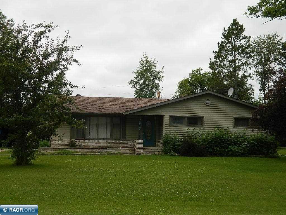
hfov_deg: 40.4
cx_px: 143
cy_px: 108
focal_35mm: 47
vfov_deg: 30.9
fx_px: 388
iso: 80
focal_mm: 8.4
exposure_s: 1/250
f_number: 3.6
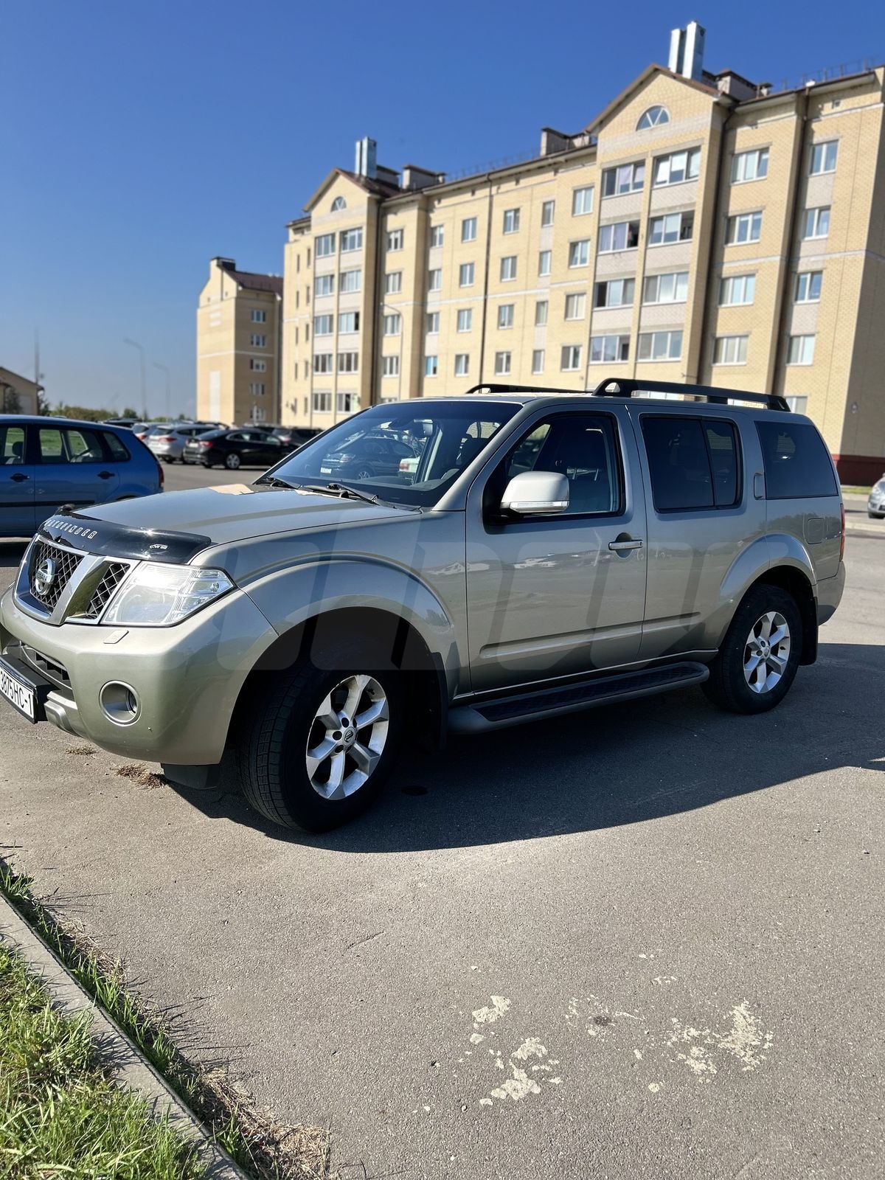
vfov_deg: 67.3
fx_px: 886
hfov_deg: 53.1
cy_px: 590
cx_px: 442
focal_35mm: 26
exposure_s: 1/4115
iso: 50
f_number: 1.5
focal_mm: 5.7
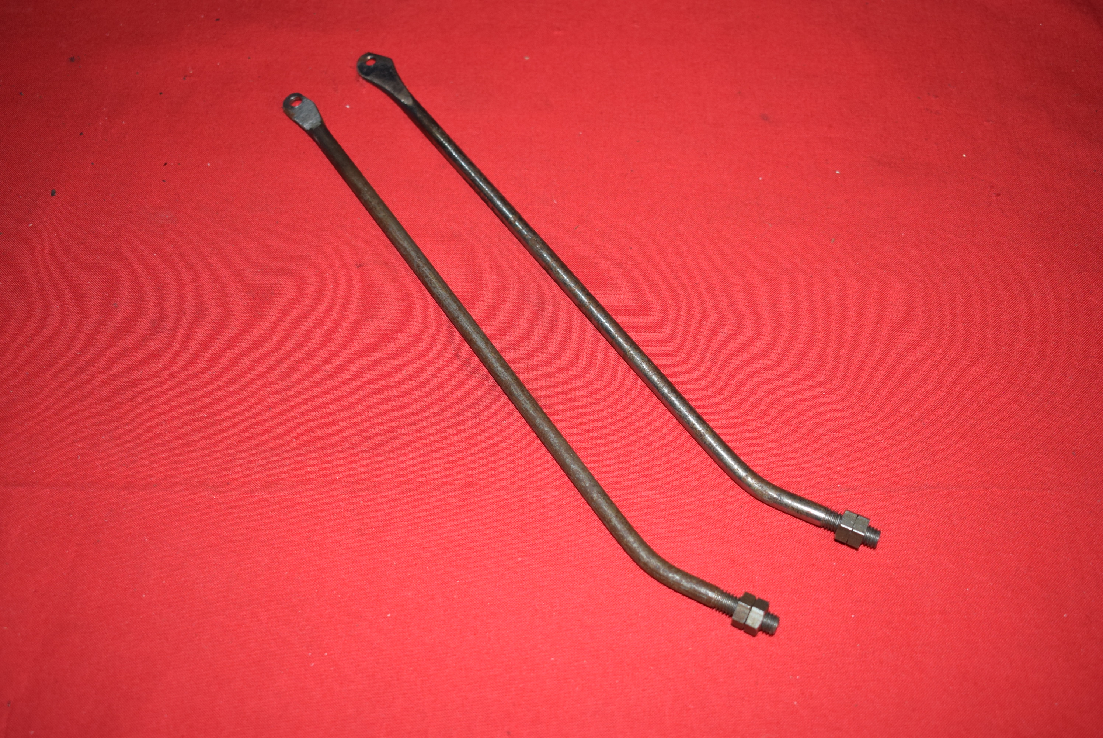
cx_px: 552
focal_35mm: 39
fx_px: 1196
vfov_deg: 34.3
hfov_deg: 49.5
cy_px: 369
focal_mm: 26
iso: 640
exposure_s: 1/125
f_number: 5
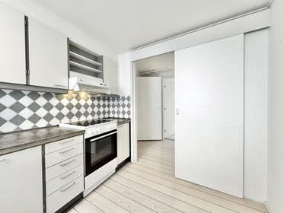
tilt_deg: -1.3
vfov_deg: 85.7
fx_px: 115
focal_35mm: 14
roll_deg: +1.0
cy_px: 106
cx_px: 142
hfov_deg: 102.0
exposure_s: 1/100
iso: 200
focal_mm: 2.22
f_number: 2.2
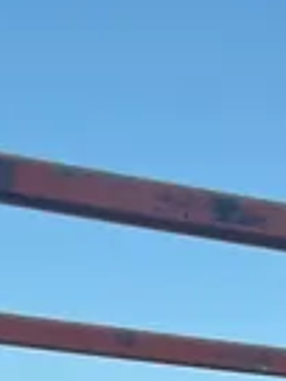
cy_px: 1013
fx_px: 1542
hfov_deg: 10.6
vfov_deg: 11.0
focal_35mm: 140
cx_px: 140
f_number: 1.6
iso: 50
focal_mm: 5.1
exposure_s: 1/450
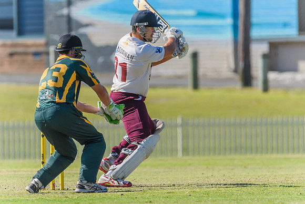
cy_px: 102
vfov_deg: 1.5
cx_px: 152
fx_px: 7876
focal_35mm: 929
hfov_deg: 2.2
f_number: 6.3
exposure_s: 1/3200
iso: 640
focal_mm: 600
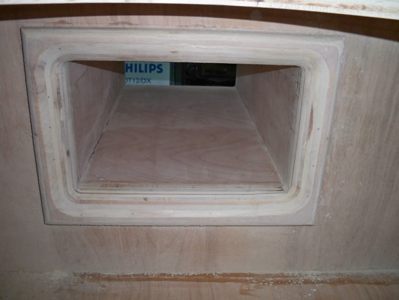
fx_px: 403
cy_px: 150
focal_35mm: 35
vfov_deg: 40.7
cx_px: 200
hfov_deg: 52.6
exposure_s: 1/60
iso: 200
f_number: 3.1
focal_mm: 6.3
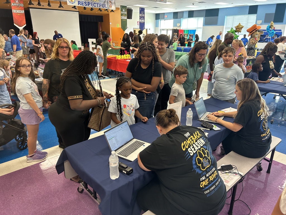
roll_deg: +1.2
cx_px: 143
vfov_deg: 53.1
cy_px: 108
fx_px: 215
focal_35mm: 26
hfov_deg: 67.3
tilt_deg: -19.4
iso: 160
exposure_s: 1/60
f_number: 1.5
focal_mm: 5.7
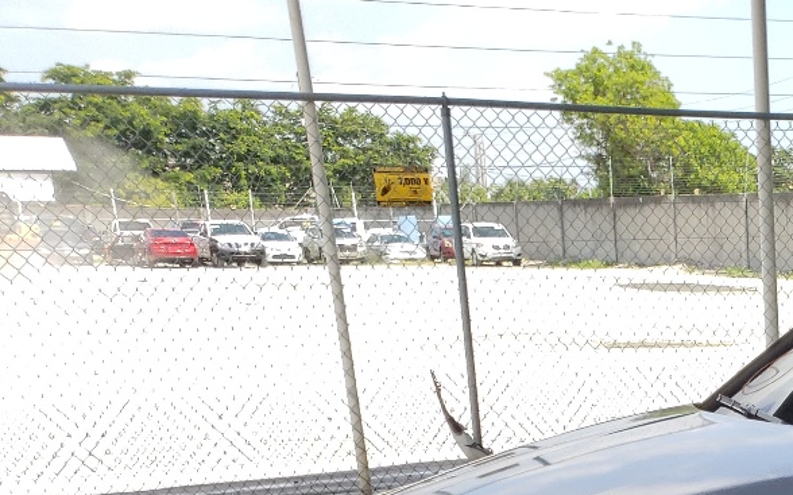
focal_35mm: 75
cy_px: 759
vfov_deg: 15.8
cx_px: 1056
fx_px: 1620
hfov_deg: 23.9
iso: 50
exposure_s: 1/1250
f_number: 1.5
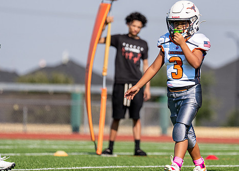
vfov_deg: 3.1
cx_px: 187
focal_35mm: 465
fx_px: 3158
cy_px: 74
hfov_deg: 4.3
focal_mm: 200
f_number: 2.8
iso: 100
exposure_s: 1/3200
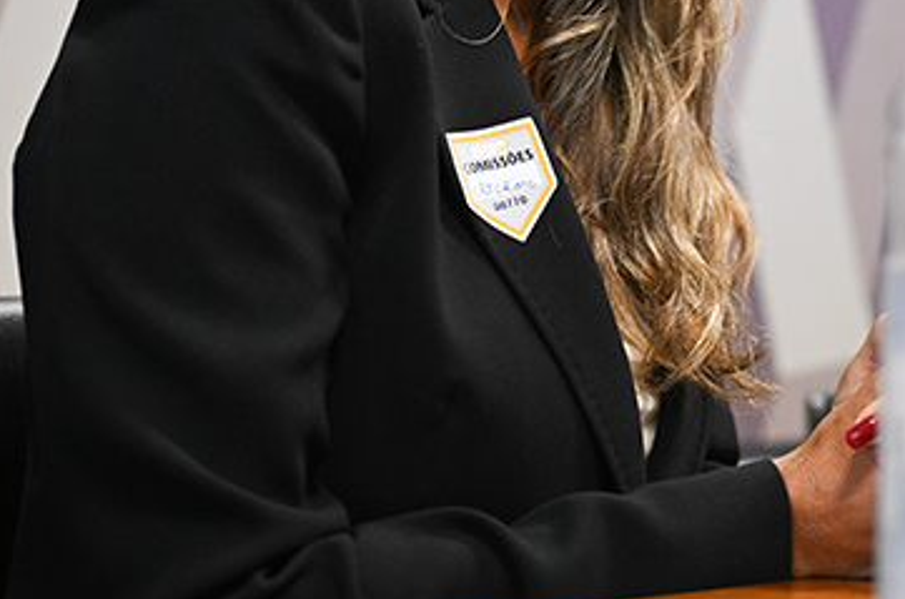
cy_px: 15
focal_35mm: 93
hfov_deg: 20.8
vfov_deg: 14.4
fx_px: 2333
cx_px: 1010
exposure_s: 1/200
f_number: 2.8
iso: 1600
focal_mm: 39
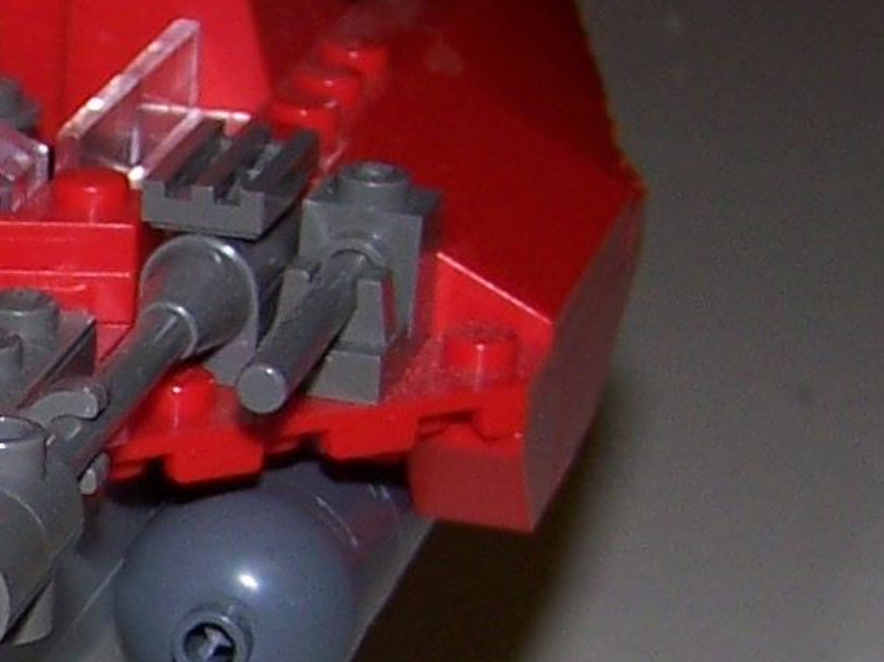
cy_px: 689
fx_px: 4544
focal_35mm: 178
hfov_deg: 10.7
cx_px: -510
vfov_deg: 8.3
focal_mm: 6.3
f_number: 2.8
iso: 80
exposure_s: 1/60
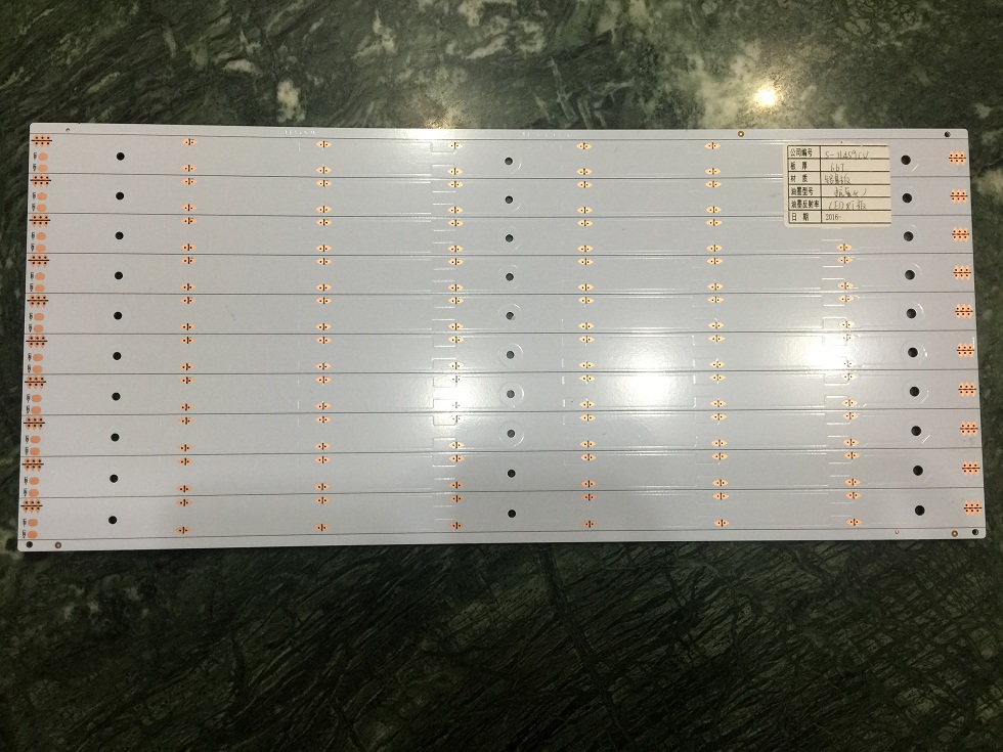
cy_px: 376
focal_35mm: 29
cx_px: 502
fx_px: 840
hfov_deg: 61.7
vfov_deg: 48.2
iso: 64
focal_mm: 4.15
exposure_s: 1/17
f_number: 2.2
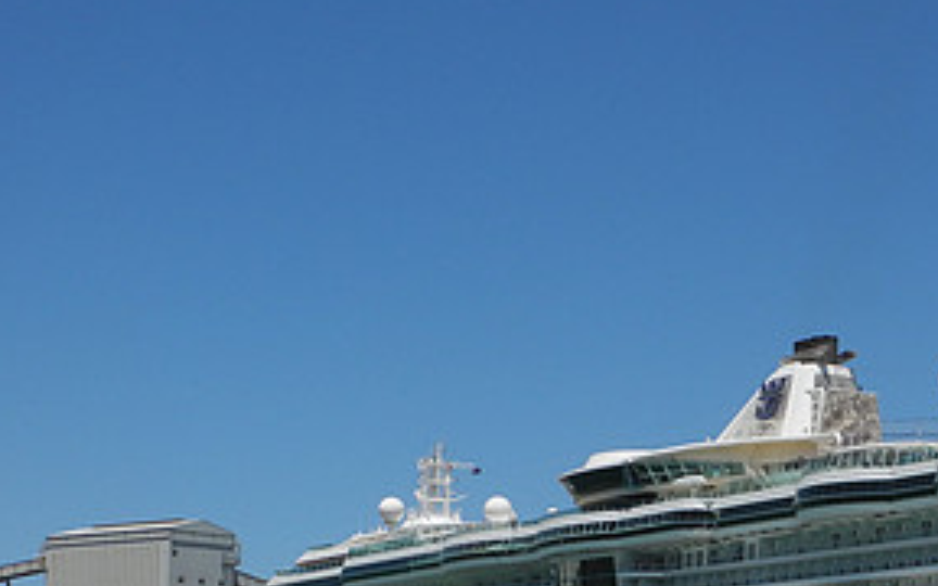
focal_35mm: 96
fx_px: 2454
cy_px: 562
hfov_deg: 21.1
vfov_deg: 13.5
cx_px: 883
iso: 100
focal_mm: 9.7
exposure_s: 1/822
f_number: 6.3
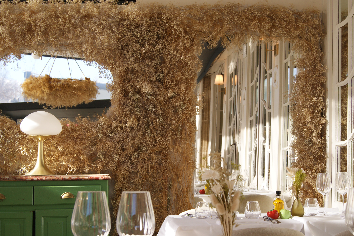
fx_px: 541
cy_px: 140
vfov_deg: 24.6
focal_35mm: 55
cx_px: 193
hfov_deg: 36.2
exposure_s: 1/60
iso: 100
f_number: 5.6
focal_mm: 28
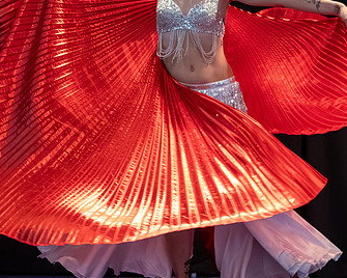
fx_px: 1417
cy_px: 91
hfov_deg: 14.0
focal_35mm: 138
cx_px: 189
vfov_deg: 11.2
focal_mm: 50
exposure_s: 1/400
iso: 12800
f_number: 4
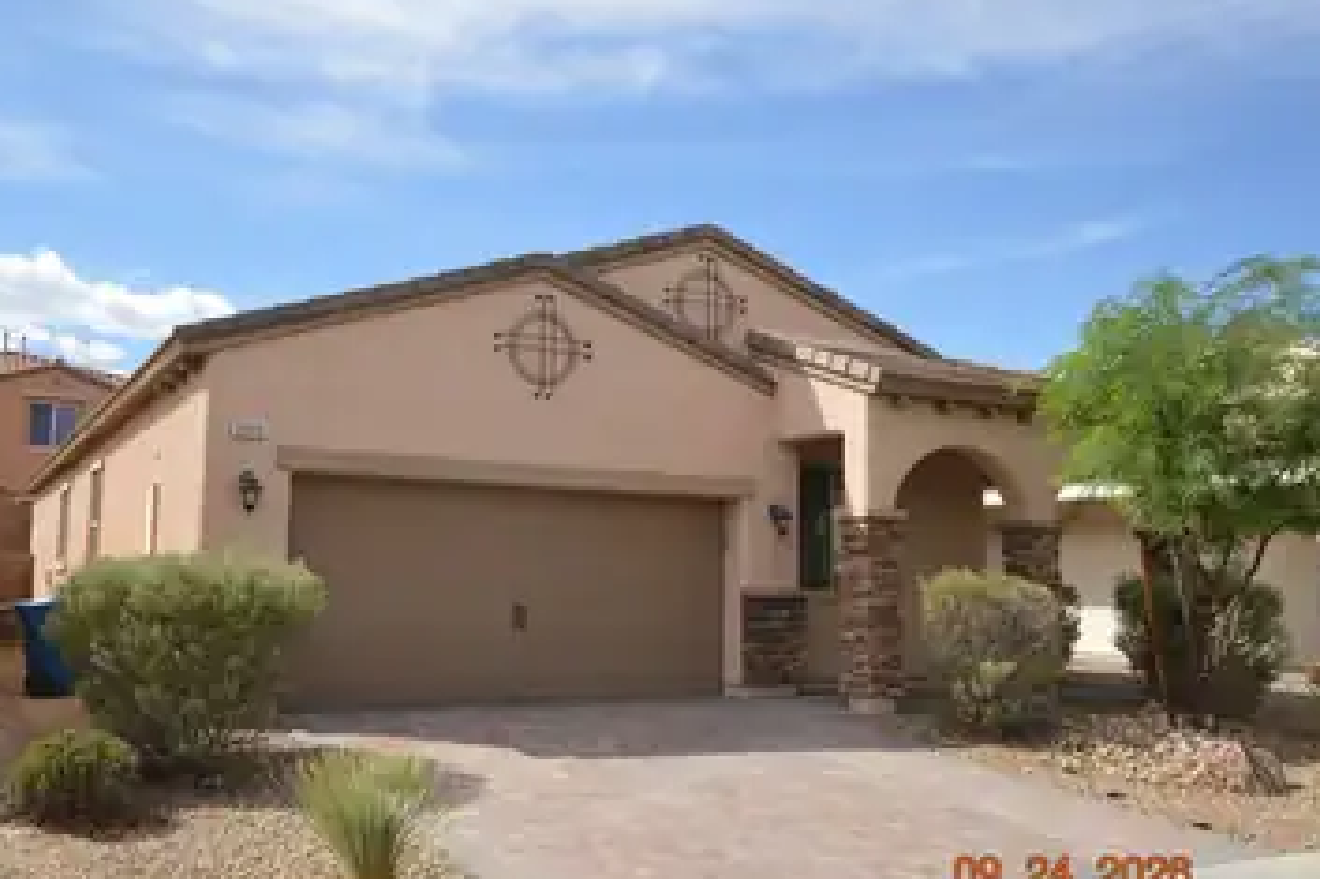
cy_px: 449
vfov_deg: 38.8
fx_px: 1246
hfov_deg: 55.7
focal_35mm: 34
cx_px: 583
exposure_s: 1/200
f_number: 9
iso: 100
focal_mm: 20
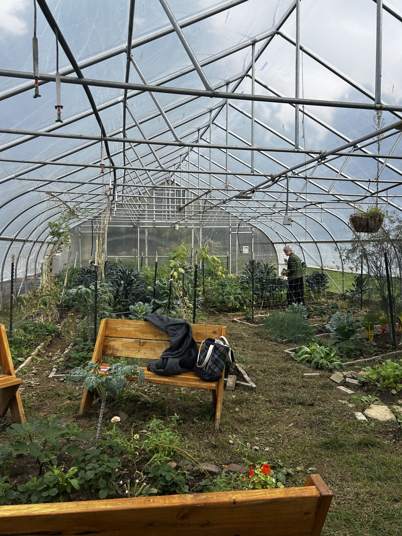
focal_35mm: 26
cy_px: 268
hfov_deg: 53.1
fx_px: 403
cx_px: 201
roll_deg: +0.2
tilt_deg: -1.2
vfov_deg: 67.3
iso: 50
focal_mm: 5.7
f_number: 1.5
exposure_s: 1/1488
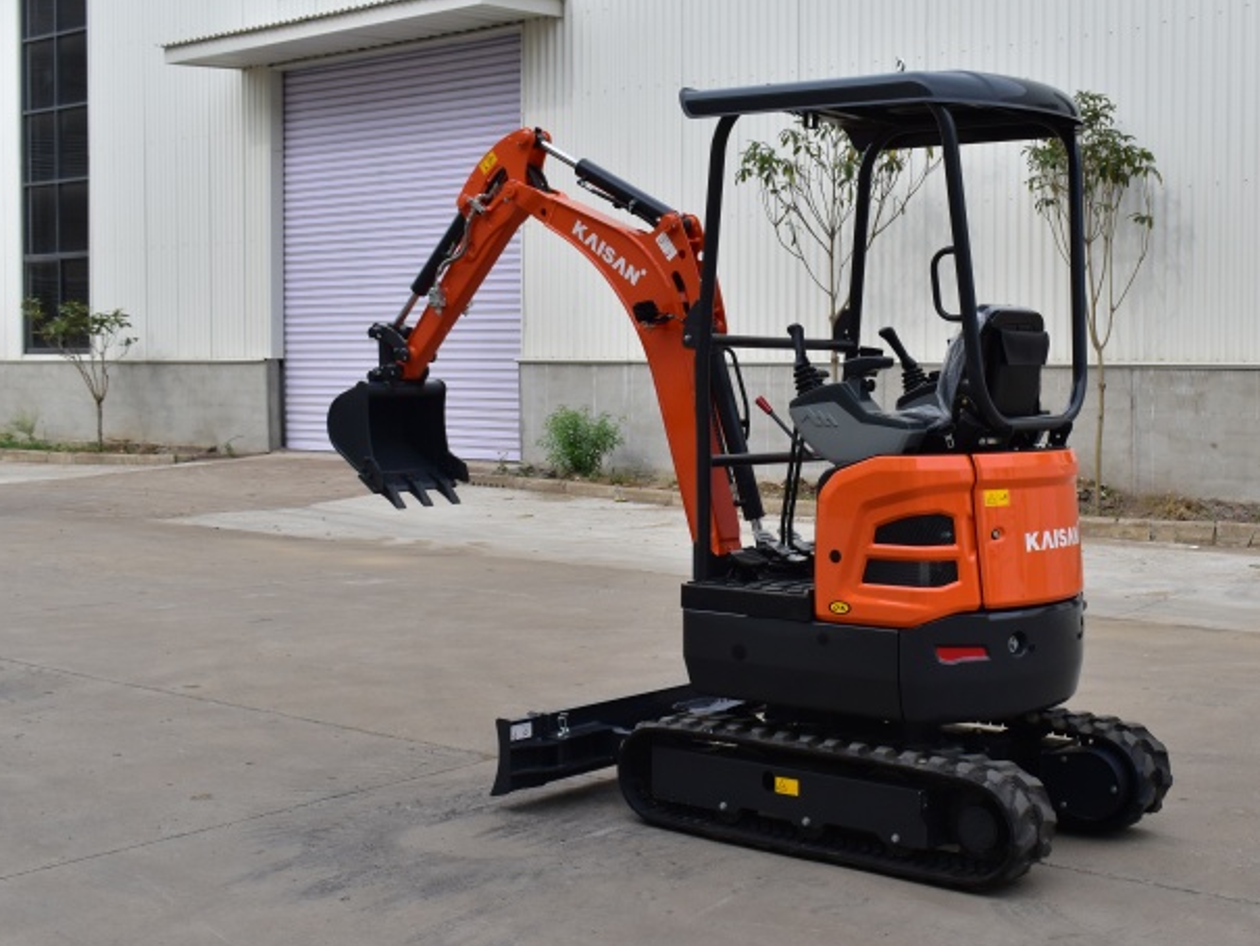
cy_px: 462
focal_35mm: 48
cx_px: 808
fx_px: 1734
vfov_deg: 30.5
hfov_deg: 39.6
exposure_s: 1/500
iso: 500
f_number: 11
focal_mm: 25
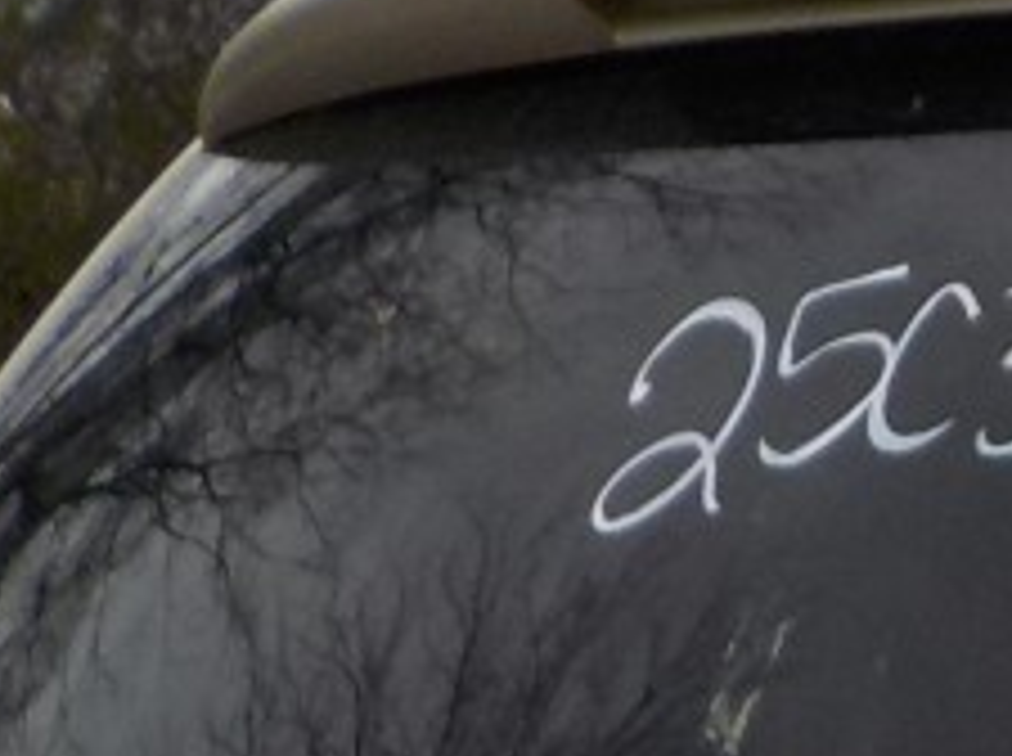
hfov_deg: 10.3
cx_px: 2312
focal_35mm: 171
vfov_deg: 8.0
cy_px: 1800
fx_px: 4991
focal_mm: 4.1
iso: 125
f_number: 3.3
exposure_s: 1/125
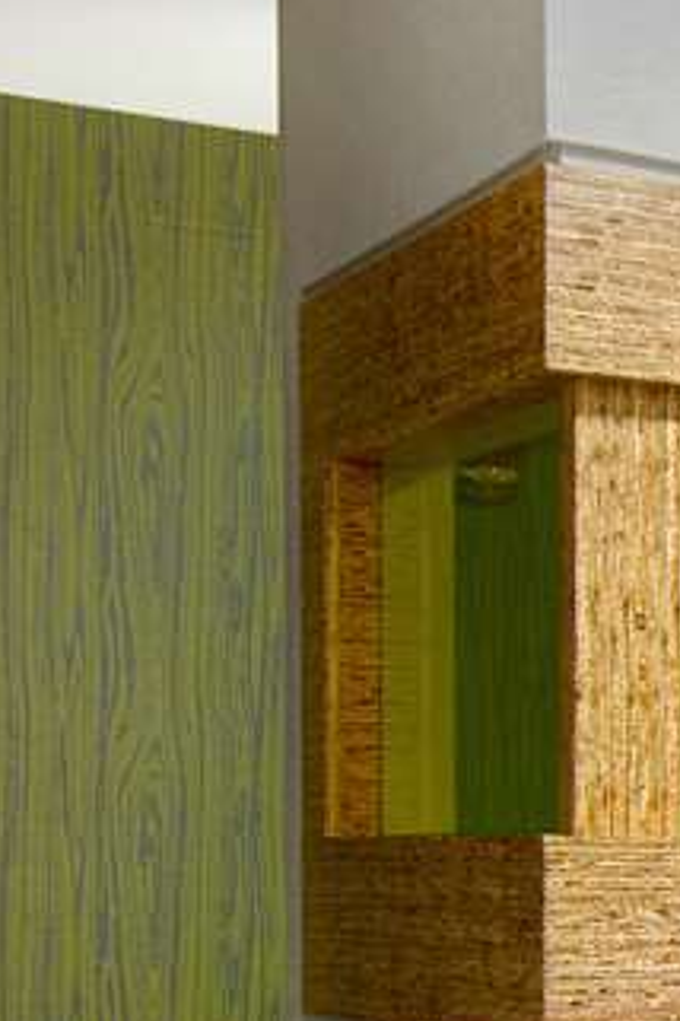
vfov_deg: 19.9
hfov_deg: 9.6
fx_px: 2776
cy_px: 1129
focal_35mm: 98
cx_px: 2215
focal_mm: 14
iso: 250
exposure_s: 1/4
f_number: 7.1
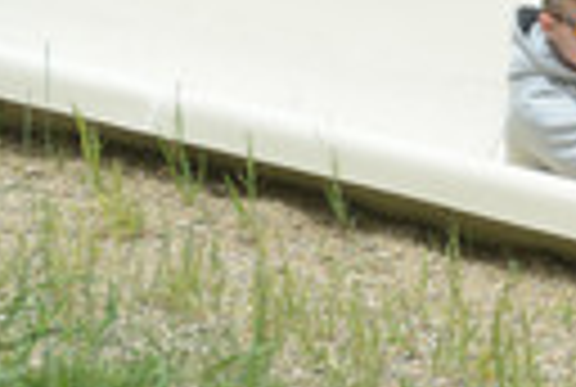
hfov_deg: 3.4
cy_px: 200
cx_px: 824
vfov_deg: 2.3
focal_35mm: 608
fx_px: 9751
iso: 200
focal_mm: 195
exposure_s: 1/640
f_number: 6.3
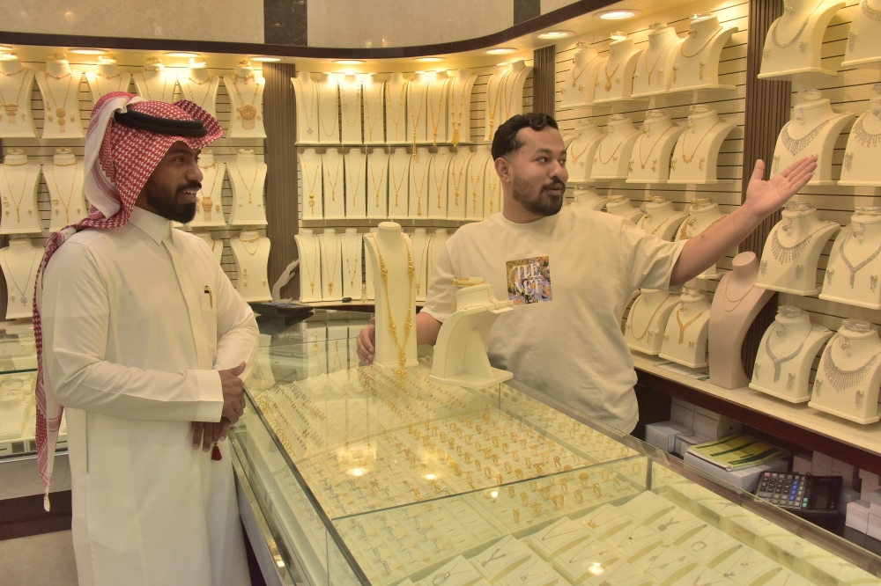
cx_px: 440
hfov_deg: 65.5
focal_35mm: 28
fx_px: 685
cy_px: 293
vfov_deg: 46.4
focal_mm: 28
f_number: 13
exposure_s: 1/640
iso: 1600
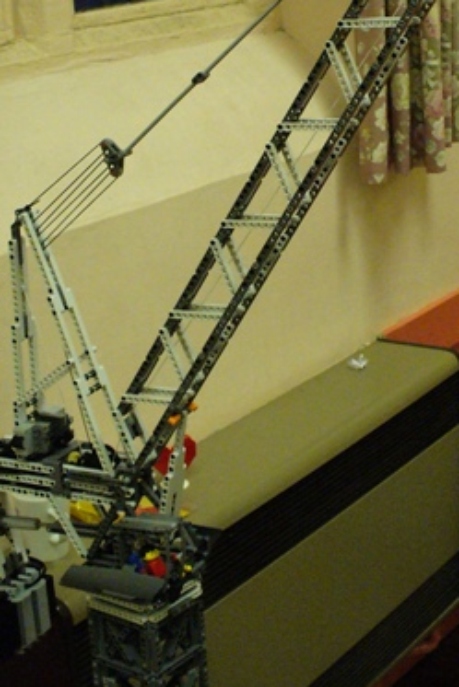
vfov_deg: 30.2
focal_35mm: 66
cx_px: 324
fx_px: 1261
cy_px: 221
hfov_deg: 20.5
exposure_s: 1/50
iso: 400
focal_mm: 6.1
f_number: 2.8
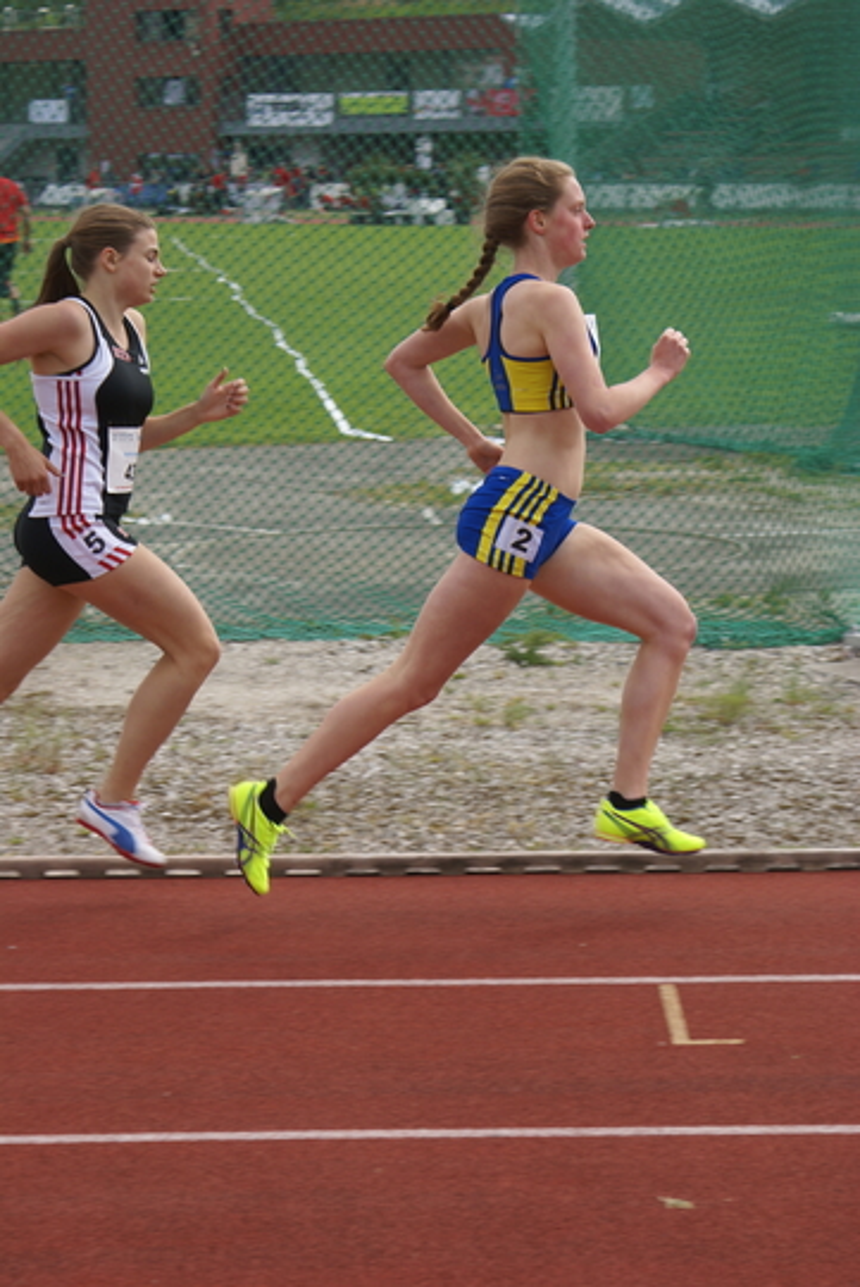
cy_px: 644
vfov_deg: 19.4
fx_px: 3755
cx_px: 430
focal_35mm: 105
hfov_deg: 13.1
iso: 100
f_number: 6.3
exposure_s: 1/320
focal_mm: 70
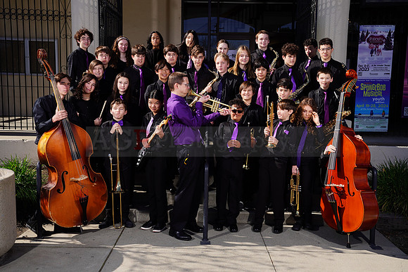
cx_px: 204
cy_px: 136
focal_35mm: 39
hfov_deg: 49.5
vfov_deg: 34.2
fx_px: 442
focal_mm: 39
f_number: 10
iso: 100
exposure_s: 1/250
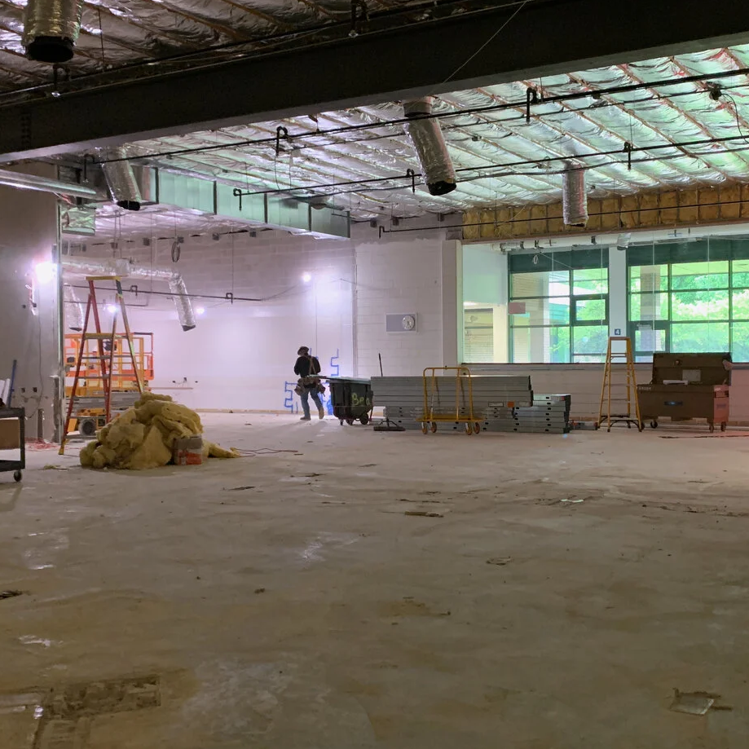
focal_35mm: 40
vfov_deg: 41.9
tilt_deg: -1.0
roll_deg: +1.3
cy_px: 367
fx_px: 979
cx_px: 435
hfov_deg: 41.7
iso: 400
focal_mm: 4.25
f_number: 1.8
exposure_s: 1/40
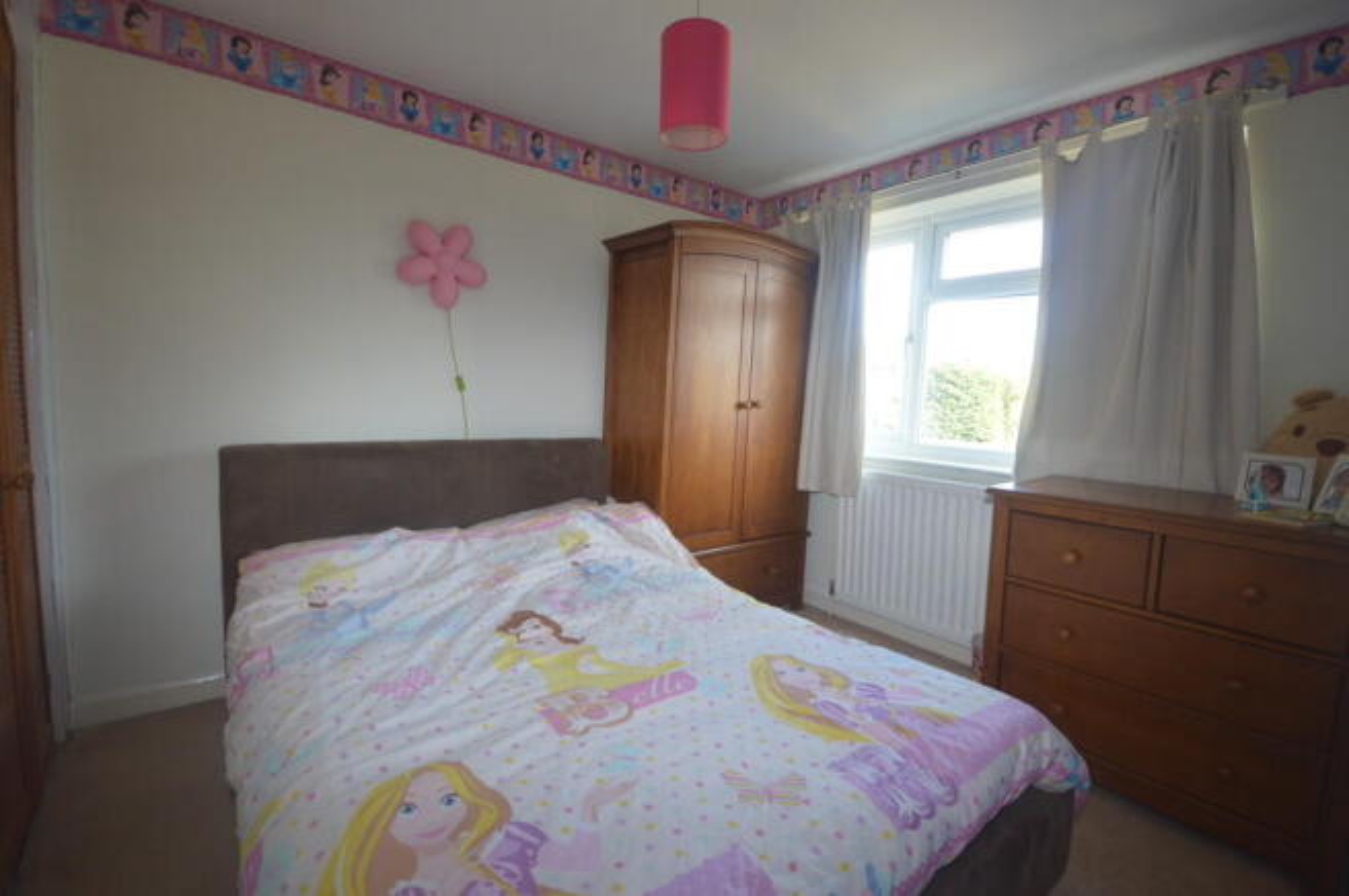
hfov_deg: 100.4
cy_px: 448
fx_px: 562
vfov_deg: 77.2
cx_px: 674
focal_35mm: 15
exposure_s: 1/80
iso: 400
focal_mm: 10
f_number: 4
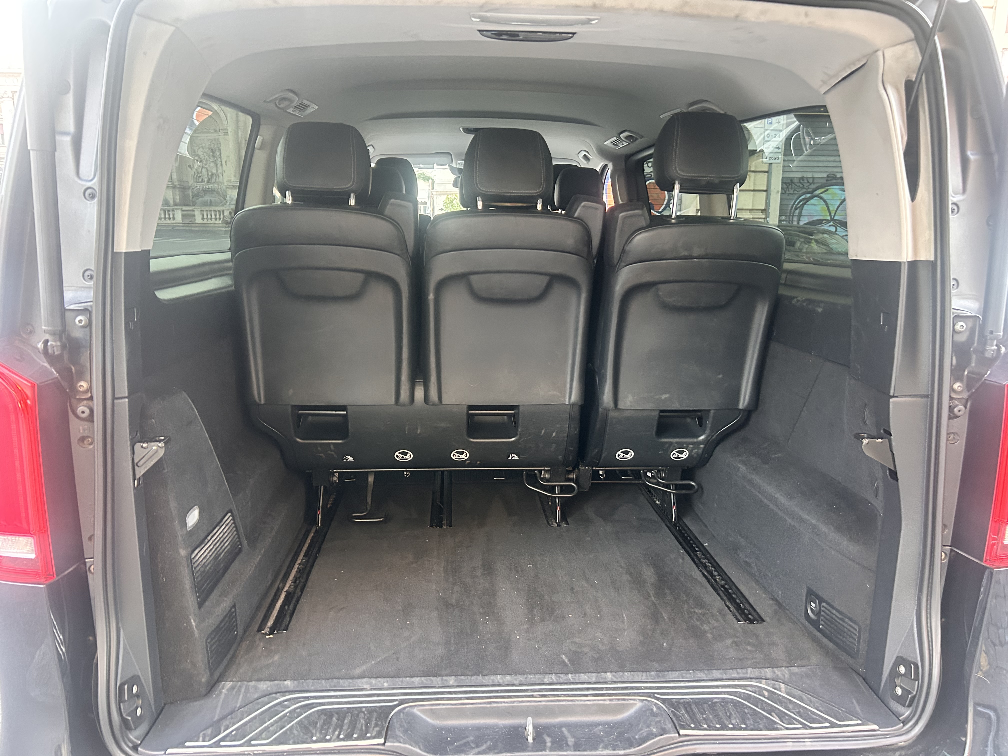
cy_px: 378
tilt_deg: -13.3
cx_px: 504
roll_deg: -0.4
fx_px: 757
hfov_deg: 67.3
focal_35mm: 26
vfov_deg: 53.1
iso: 400
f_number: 1.5
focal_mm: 5.7
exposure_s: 1/60
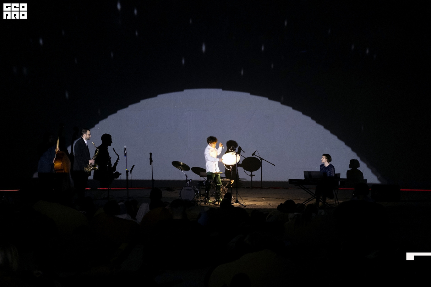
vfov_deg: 25.5
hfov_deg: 37.5
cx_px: 216
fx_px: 634
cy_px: 144
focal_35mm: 53
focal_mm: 35
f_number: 2
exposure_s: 1/50
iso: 6400
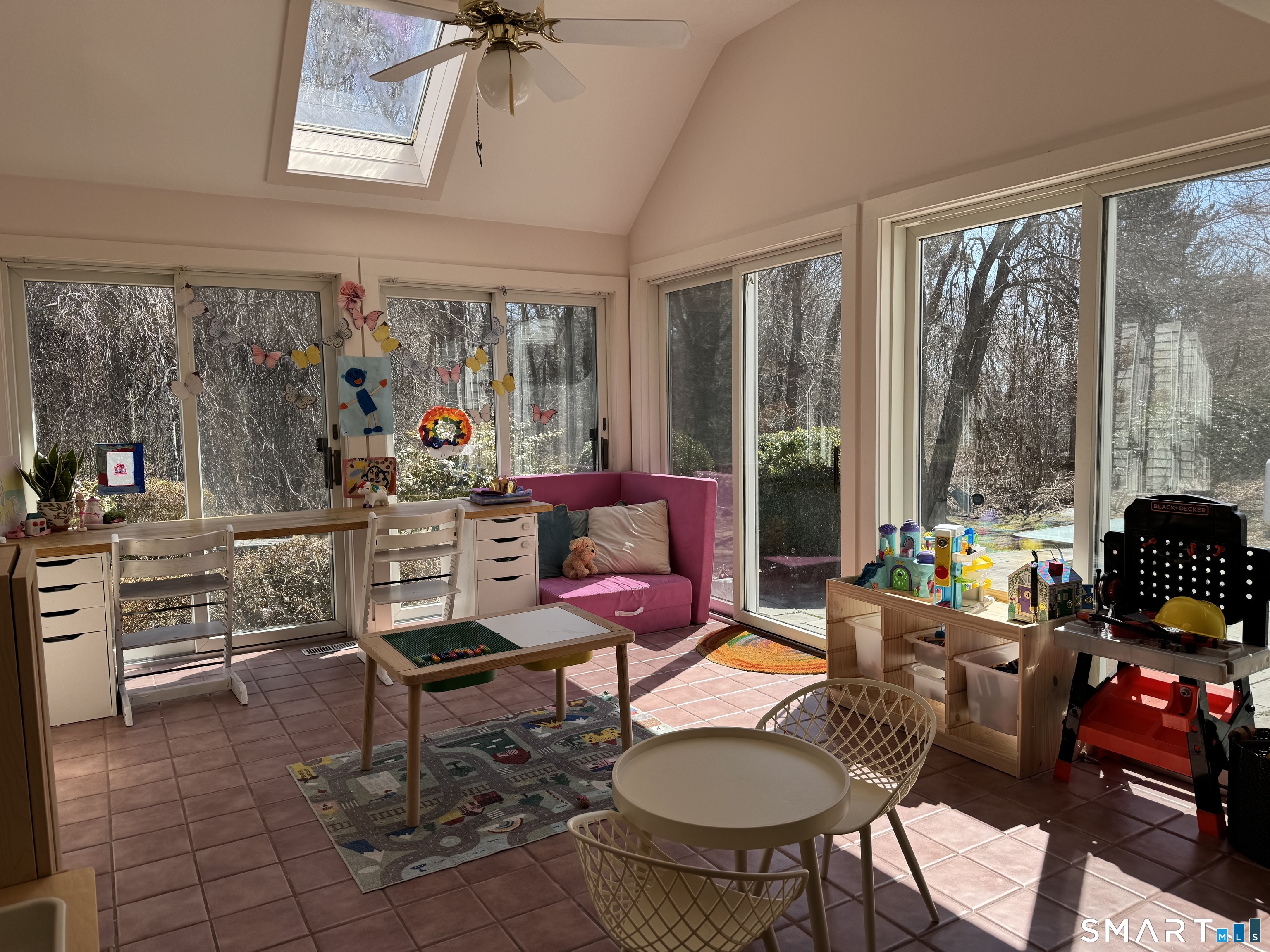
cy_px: 476
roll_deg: +0.7
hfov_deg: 71.6
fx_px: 881
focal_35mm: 24
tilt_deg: -4.4
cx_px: 635
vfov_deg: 56.8
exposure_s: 1/1076
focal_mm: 6.76
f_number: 1.78
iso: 80
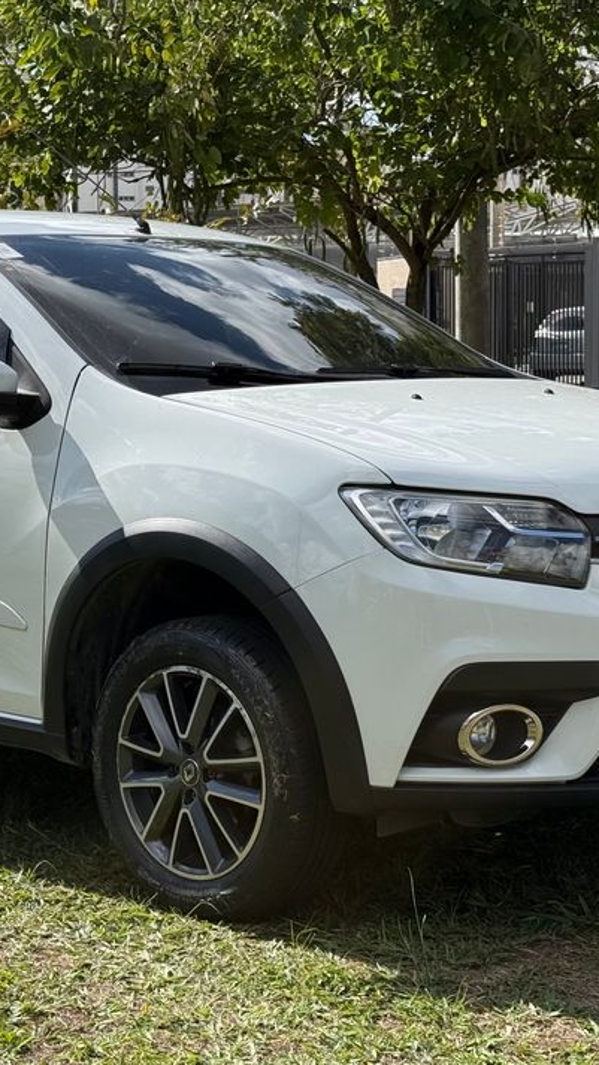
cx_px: 187
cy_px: 533
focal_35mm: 70
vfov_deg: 30.2
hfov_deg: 17.2
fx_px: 1977
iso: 64
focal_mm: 6.76
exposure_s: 1/5208
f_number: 1.78
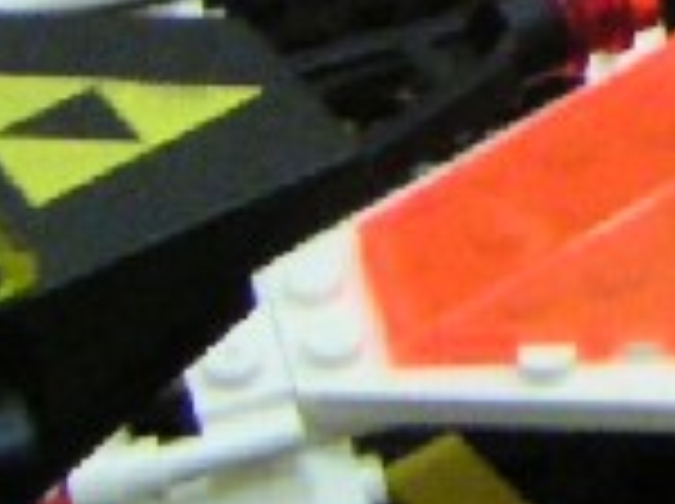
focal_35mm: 214
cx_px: 1647
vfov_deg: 6.9
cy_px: -108
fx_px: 4166
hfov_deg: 8.4
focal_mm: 5.3
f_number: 2.9
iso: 400
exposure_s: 1/30
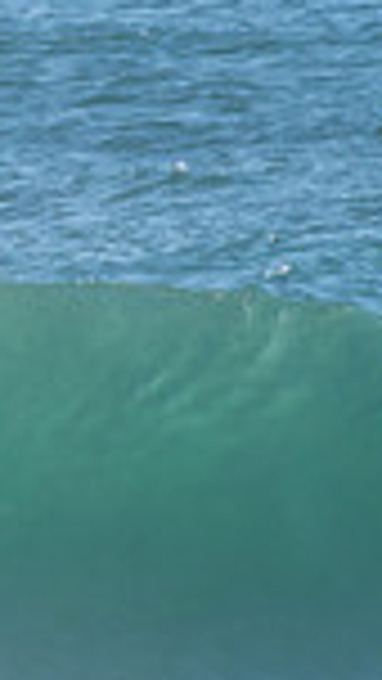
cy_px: 354
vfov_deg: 0.9
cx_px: -584
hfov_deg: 0.5
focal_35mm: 2466
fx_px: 44381
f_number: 29
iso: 64
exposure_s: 1/30
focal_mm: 500
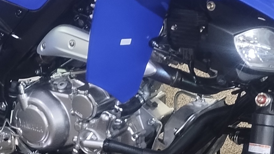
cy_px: 104
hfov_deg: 19.8
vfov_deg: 11.2
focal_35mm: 108
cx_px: 94
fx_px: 784
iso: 175
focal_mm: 4.71
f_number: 1.7
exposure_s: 1/30
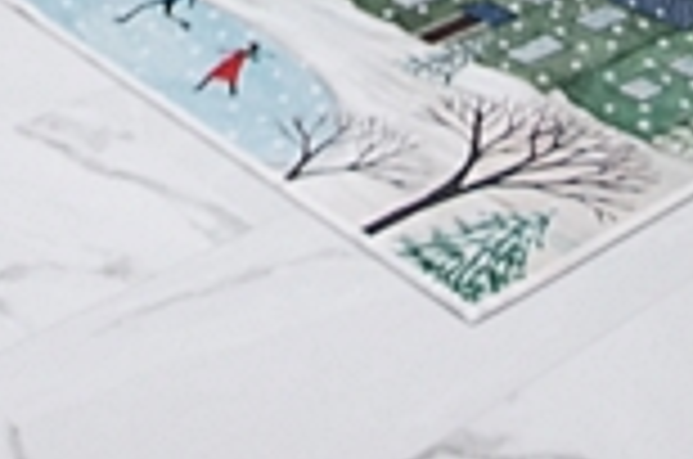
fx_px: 1498
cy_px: -734
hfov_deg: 26.0
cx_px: 310
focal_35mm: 78
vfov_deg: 12.4
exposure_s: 1/200
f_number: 4
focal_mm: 10
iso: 1600
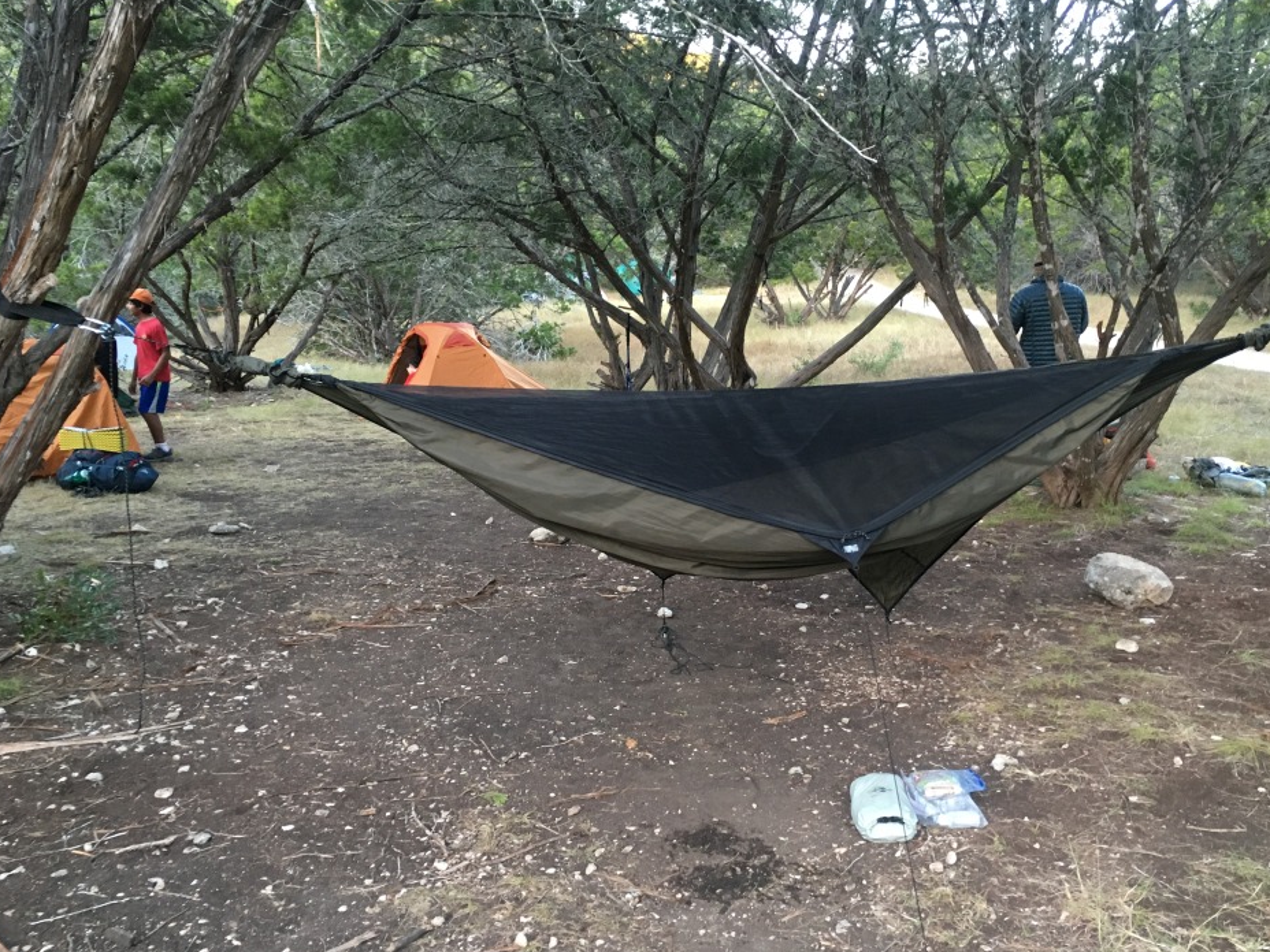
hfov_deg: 56.7
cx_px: 687
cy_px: 465
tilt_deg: -9.3
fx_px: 1174
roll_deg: +0.1
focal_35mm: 32
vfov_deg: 44.2
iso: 125
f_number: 2.2
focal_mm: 4.15
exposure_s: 1/30
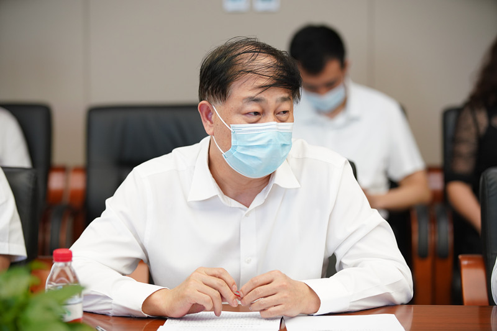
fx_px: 1449
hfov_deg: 19.5
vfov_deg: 13.0
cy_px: 166
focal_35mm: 105
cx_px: 248
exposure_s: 1/250
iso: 1250
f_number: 3.2
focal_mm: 105
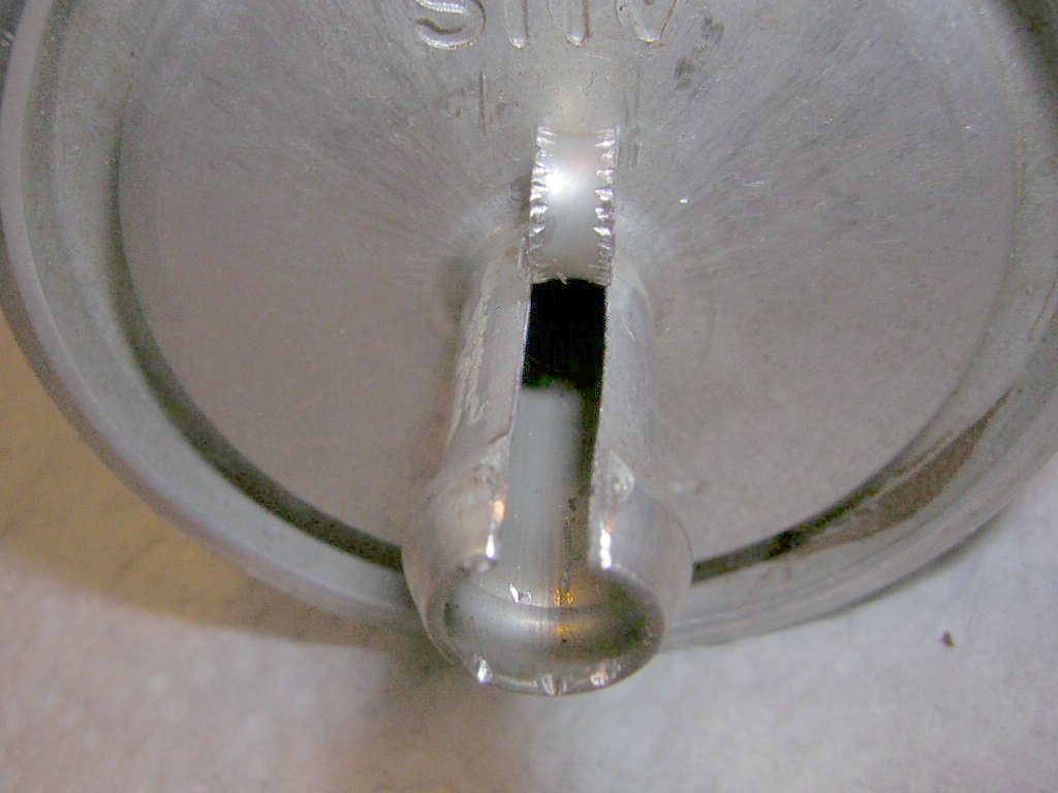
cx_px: 529
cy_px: 396
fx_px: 1100
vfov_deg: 39.7
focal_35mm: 36
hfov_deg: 51.4
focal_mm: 4.7
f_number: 5.2
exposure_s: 1/60.1
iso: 50
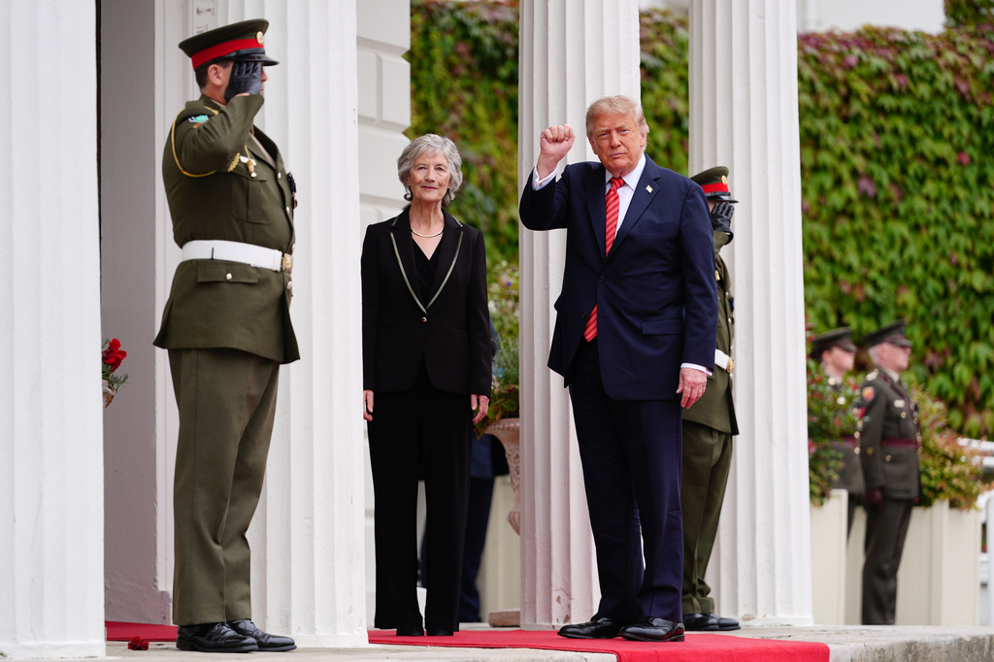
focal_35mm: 163
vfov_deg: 8.4
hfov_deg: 12.6
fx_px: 4499
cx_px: 497
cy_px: 331
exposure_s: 1/500
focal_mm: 163
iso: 160
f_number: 2.8
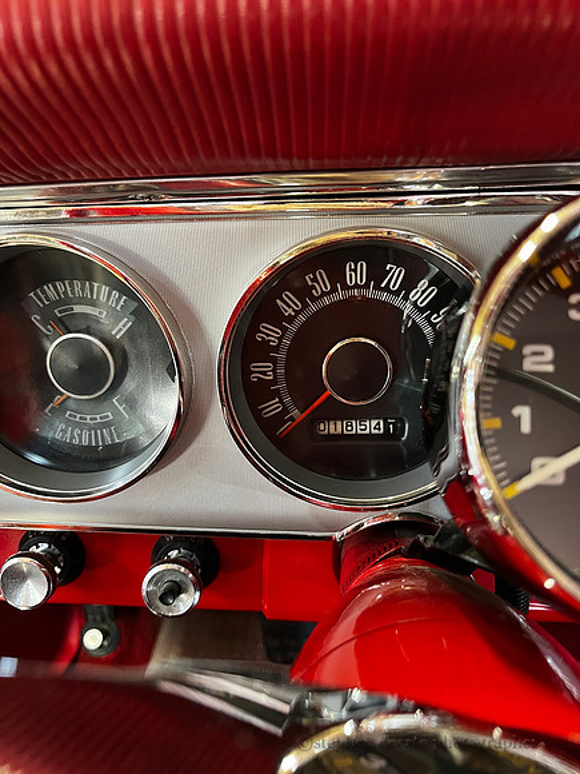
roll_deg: +0.6
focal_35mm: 26
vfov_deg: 67.3
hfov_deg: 53.1
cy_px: 387
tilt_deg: -26.4
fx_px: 581
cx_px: 290
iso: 500
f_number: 1.6
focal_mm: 5.1
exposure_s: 1/43
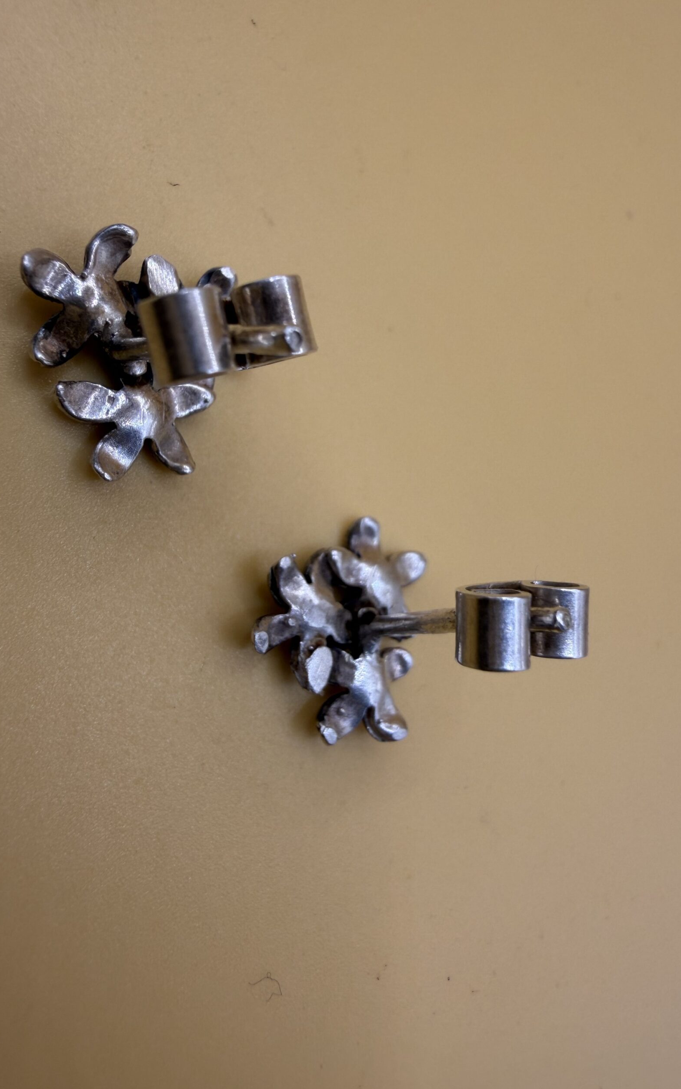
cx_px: 309
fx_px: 772
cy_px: 549
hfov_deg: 47.5
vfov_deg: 70.4
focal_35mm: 26
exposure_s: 1/162
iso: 40
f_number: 2.2
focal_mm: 2.22
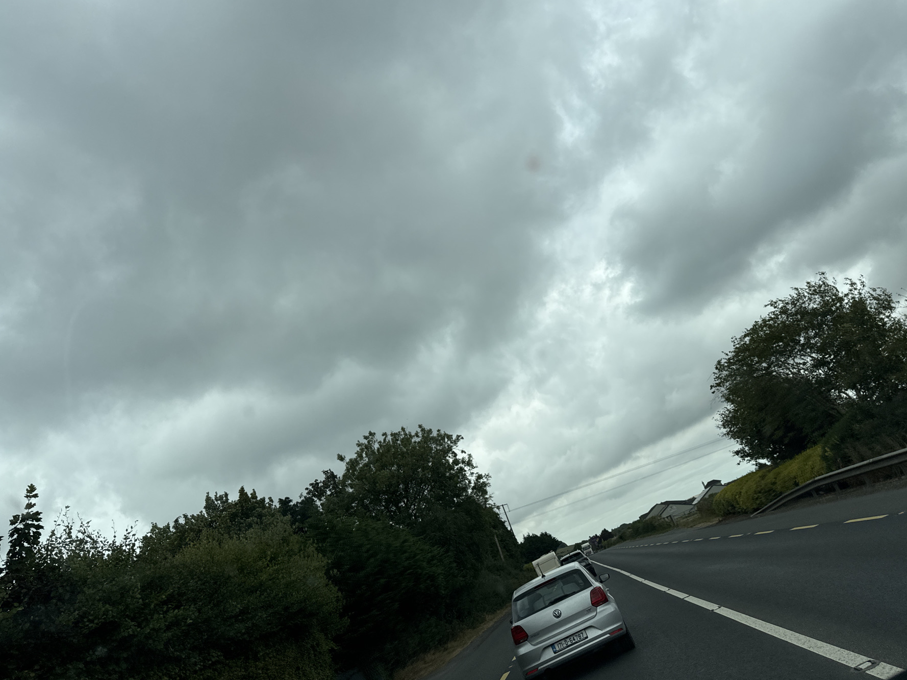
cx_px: 486
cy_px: 337
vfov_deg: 51.3
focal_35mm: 27
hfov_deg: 65.3
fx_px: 707
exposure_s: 1/4608
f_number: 1.78
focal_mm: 6.76
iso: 80
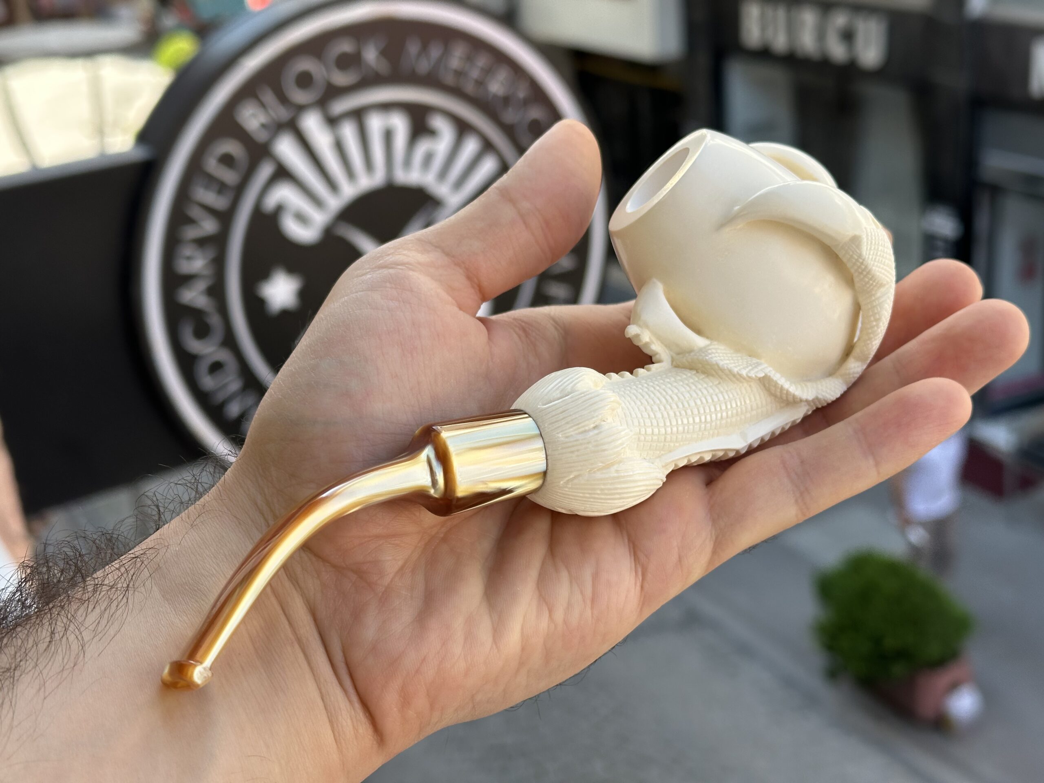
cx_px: 522
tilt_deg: -22.4
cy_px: 392
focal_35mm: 48
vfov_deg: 30.3
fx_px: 1448
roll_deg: +5.1
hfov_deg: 39.7
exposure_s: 1/612
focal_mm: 6.86
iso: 64
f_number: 1.78
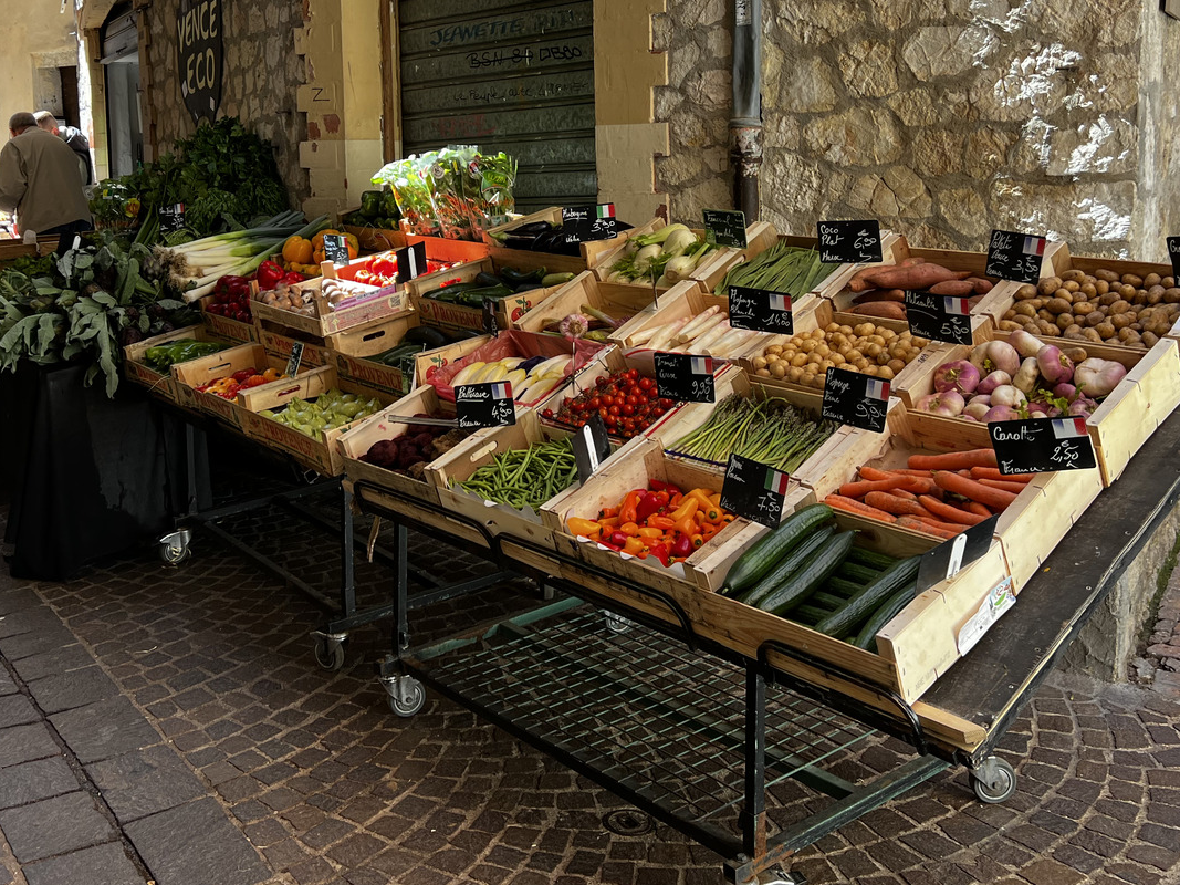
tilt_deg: -4.2
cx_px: 535
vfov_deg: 36.2
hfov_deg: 47.8
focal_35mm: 39
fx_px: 1329
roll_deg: +1.8
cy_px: 256
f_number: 1.5
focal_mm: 5.7
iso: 40
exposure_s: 1/234
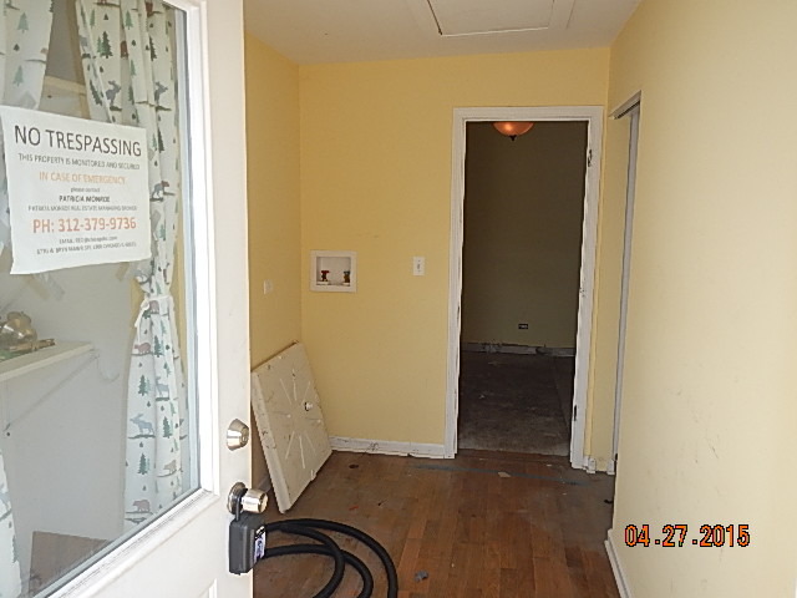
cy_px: 299
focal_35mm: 28
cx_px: 398
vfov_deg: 49.7
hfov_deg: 63.4
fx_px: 645
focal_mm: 5
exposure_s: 1/125
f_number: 3.9
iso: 125
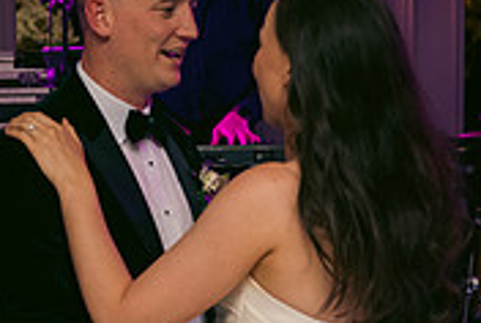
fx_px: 1673
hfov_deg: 16.2
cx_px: 82
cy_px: 226
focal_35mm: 125
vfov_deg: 11.0
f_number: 3.5
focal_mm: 38
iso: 800
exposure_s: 1/160
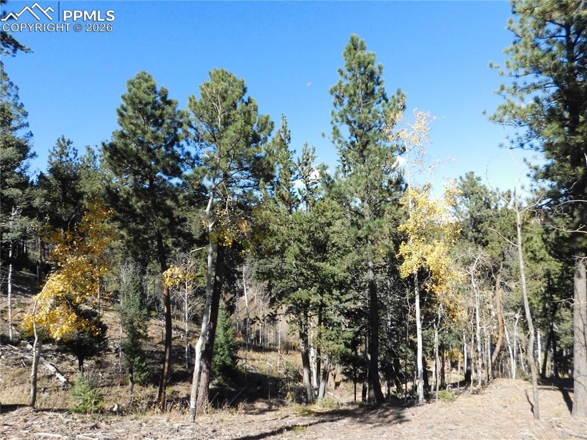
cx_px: 294
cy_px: 220
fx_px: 390
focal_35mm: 23
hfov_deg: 74.0
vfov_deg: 58.8
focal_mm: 4
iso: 800
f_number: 6
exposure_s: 1/1500
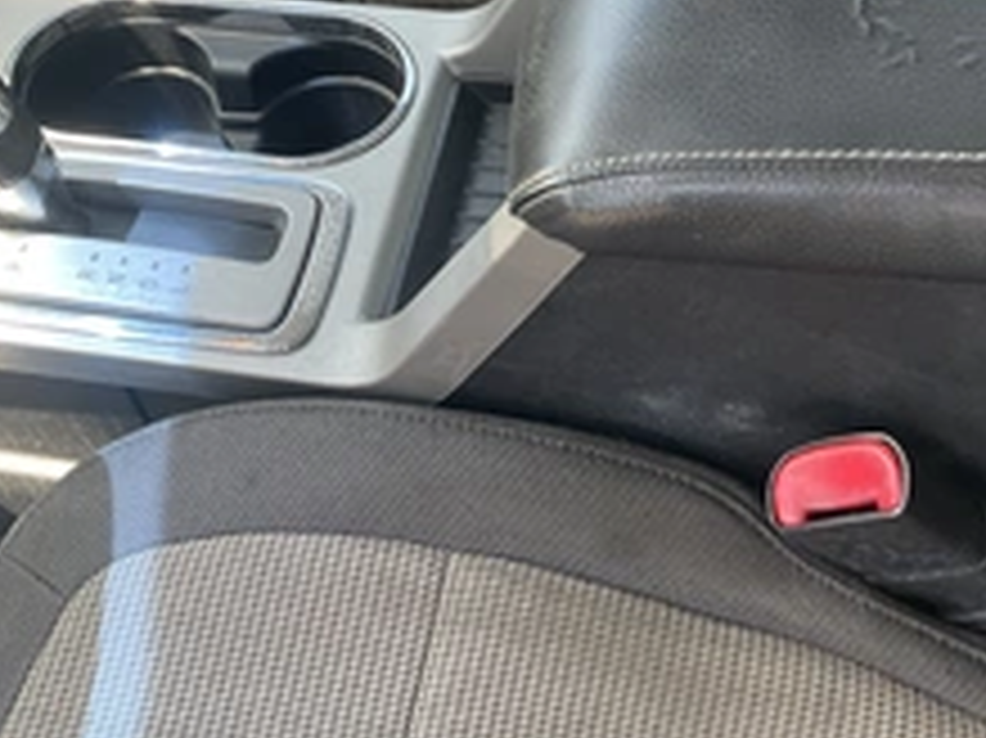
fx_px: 1509
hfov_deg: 36.1
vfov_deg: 27.1
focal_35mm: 53
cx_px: 414
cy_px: 184
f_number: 1.8
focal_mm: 3
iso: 40
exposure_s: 1/122
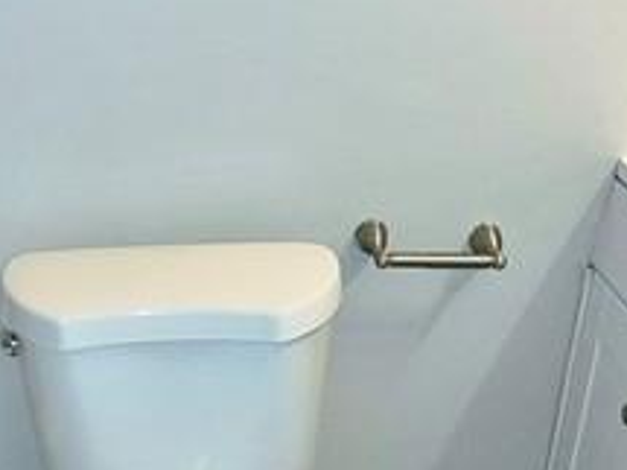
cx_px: 222
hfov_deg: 31.0
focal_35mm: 62
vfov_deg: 22.2
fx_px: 1122
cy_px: 525
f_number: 2.2
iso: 200
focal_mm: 1.74
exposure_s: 1/60.2
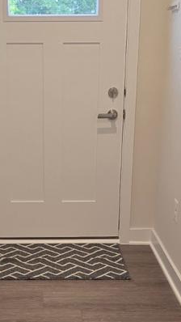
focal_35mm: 68
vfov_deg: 30.6
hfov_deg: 17.7
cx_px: 49
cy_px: 227
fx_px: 580
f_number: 1.7
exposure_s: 1/120
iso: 125
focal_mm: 6.3
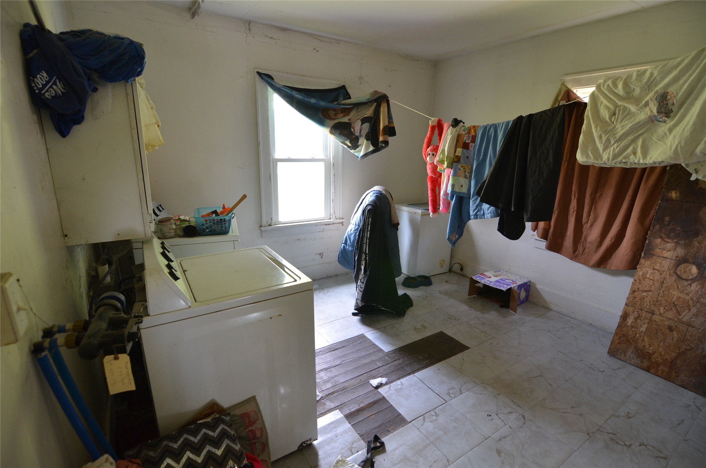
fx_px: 323
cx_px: 353
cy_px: 234
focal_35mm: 16
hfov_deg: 95.1
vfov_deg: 71.8
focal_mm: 11
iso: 800
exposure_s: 1/60
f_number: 4
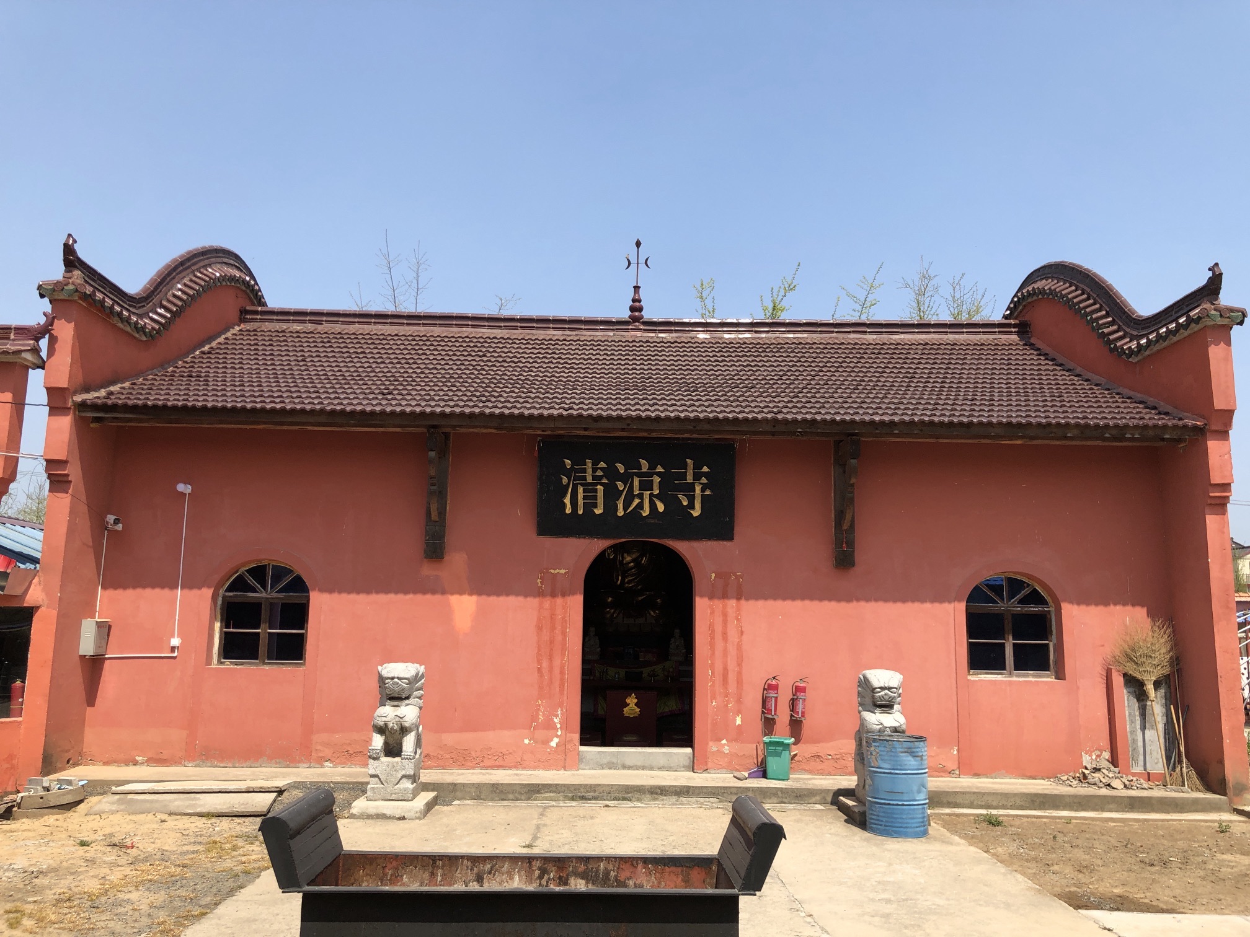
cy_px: 468
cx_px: 625
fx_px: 1011
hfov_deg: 63.4
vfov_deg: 49.7
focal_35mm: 28
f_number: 1.8
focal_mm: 4
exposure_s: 1/1600
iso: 20
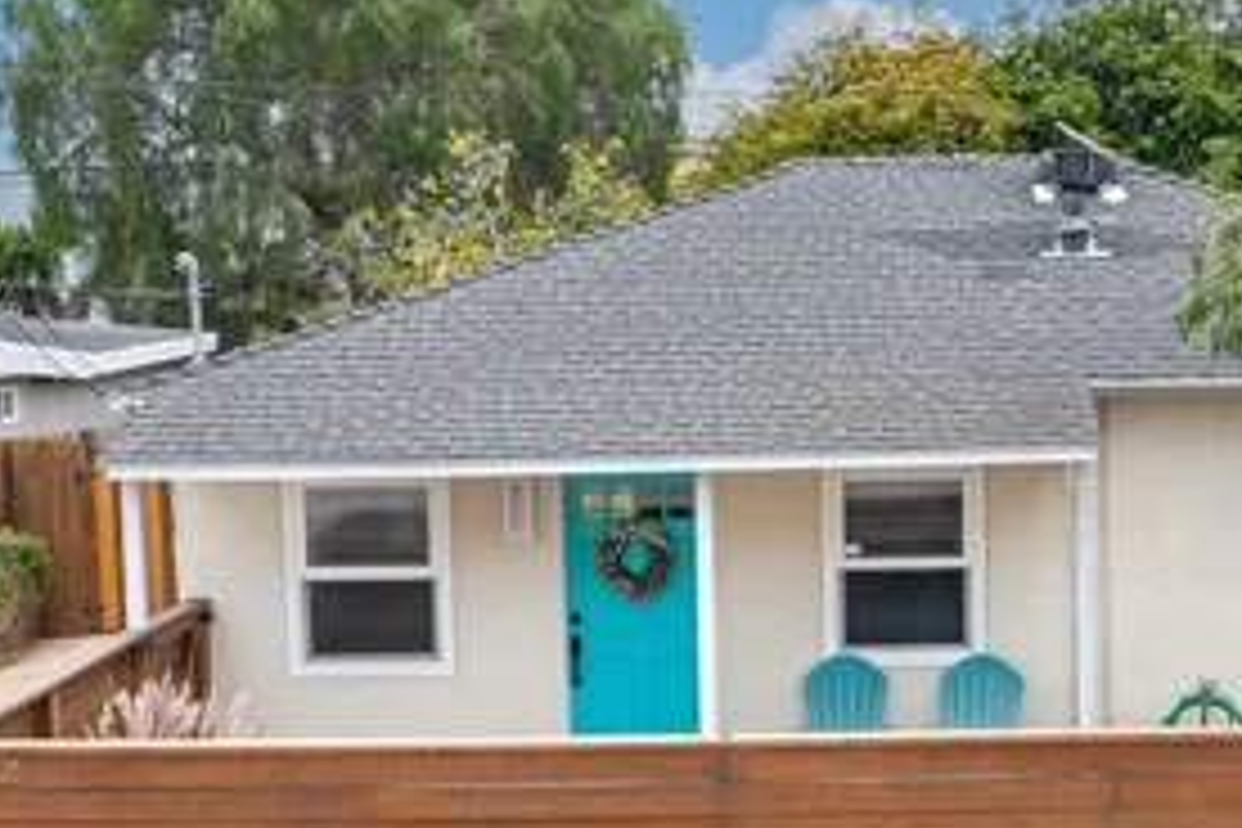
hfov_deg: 30.1
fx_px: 2242
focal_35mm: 65
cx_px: 1026
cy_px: 446
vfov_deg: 20.9
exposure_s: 1/400
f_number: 5
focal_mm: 10.26
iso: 100
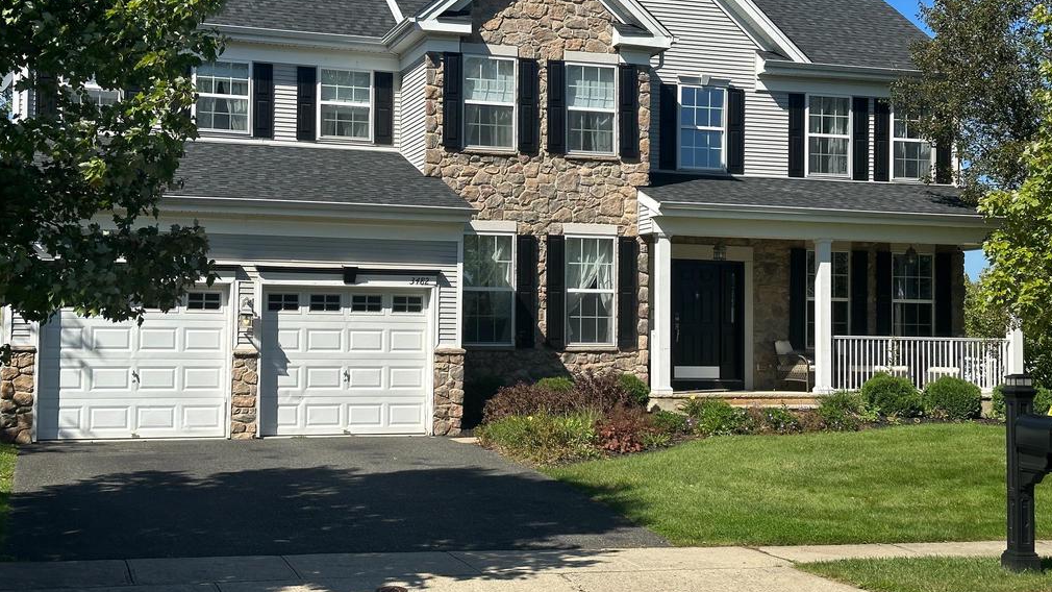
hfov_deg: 39.2
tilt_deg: +2.4
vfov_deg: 22.6
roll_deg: -0.5
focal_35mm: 53
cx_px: 531
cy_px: 269
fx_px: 1478
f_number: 1.78
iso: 64
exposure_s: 1/4016
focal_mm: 6.86
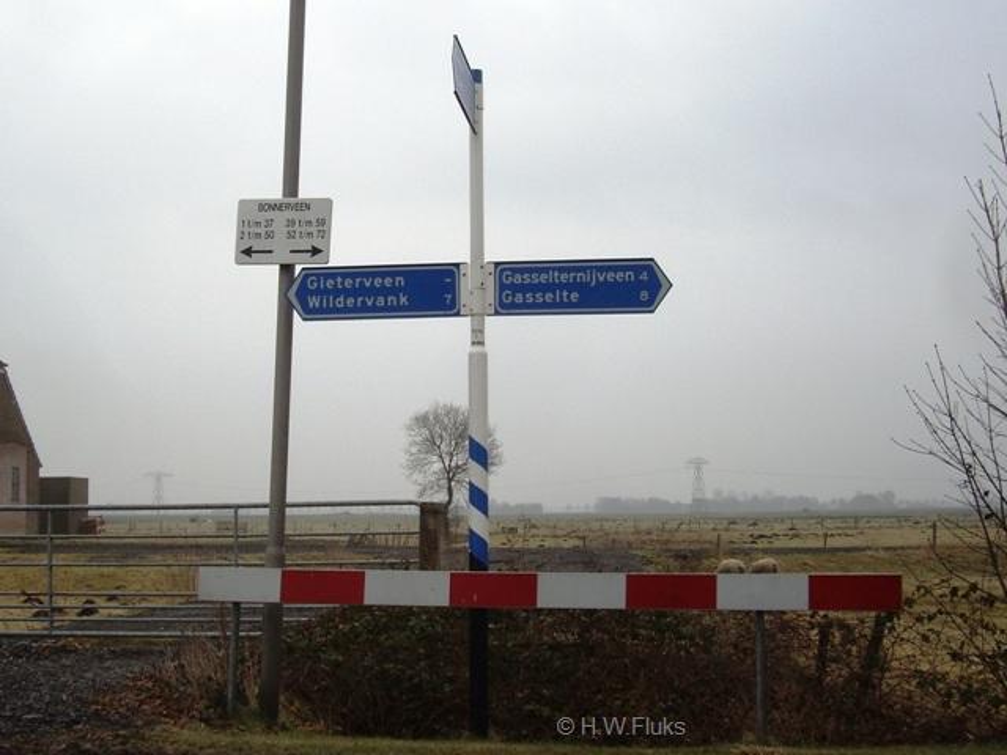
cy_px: 378
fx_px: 1105
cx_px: 504
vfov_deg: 37.7
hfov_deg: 49.0
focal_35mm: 38
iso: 100
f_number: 2.8
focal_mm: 7.9
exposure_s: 1/125
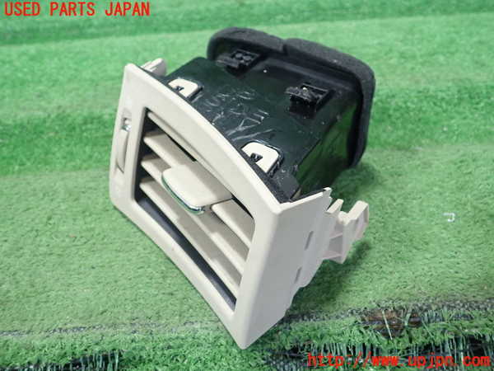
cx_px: 247
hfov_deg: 60.0
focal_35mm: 30
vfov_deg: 46.8
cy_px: 186
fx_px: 428
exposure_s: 1/125
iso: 500
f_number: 2.3
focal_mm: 5.5
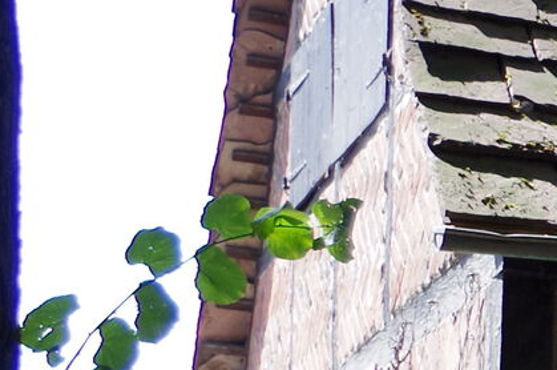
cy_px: 309
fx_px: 2626
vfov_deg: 8.0
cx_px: 1333
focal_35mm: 170
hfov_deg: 10.4
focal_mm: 21.25
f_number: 4.5
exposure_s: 1/200
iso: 200
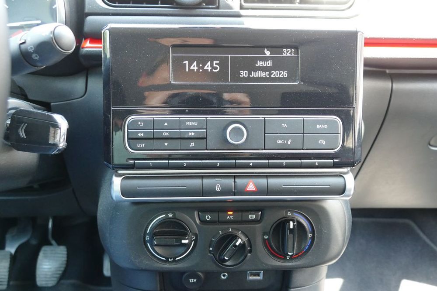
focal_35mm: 34
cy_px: 146
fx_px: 413
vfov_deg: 38.9
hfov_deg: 55.8
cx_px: 218
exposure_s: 1/80
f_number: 3.1
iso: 1250
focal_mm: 12.38
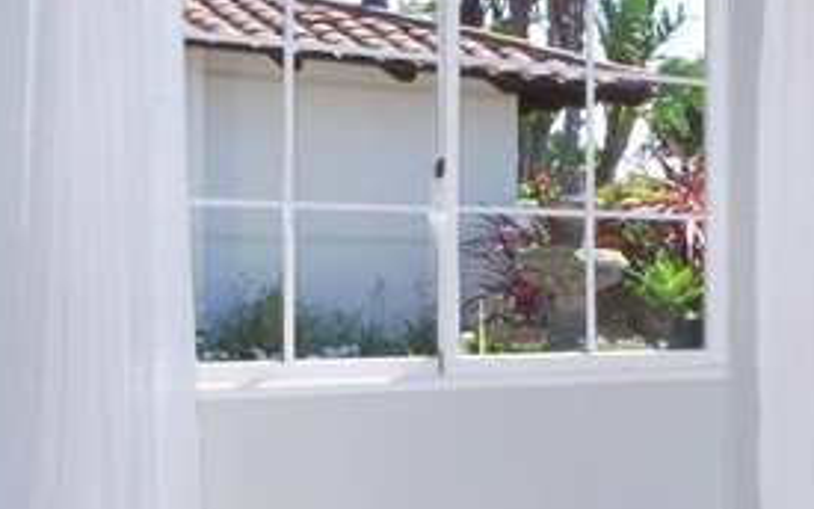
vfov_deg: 20.6
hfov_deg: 25.7
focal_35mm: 63
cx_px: 1165
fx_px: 1398
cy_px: 247
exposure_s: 1/320
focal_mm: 8
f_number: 10
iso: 800
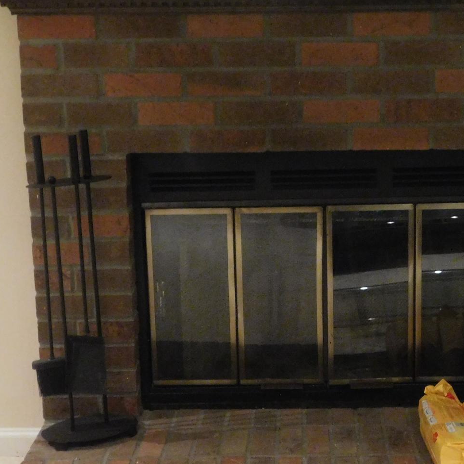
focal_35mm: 75
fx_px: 1137
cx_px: 289
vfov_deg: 23.0
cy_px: 269
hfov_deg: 23.0
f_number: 3.6
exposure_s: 1/4
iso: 800
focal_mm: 7.1
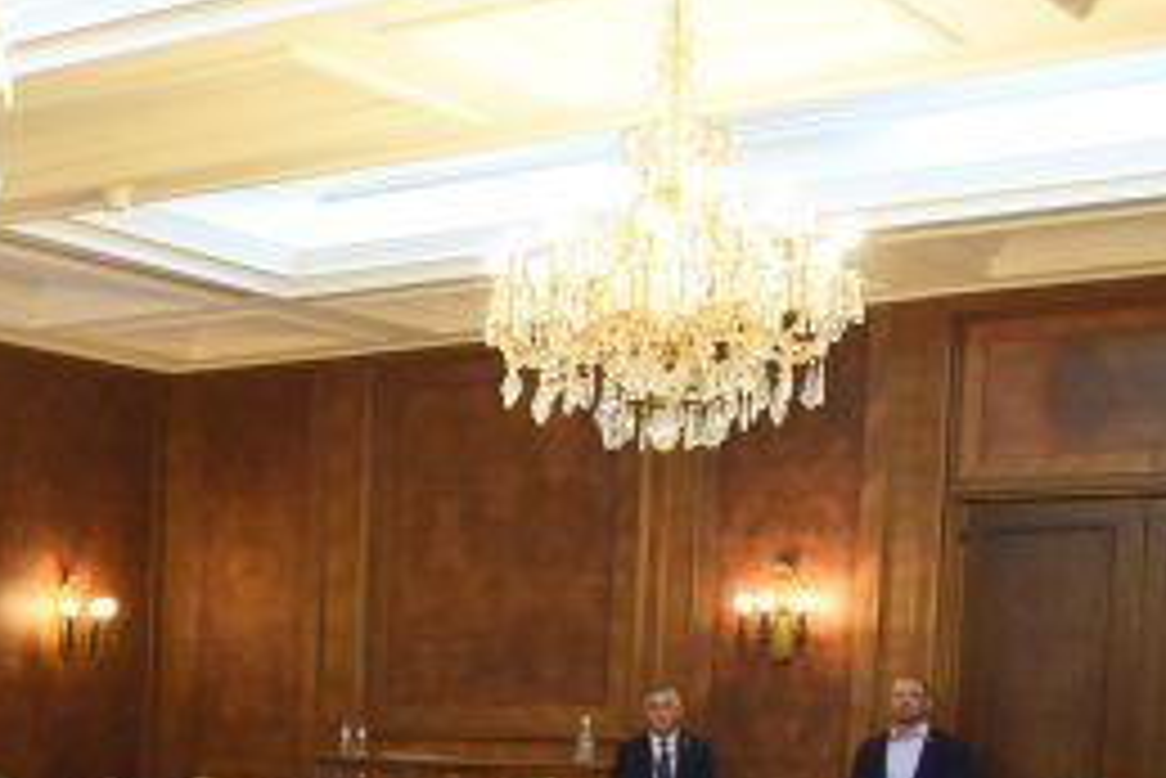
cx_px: -405
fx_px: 2398
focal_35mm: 74
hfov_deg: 23.6
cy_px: 935
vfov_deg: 17.6
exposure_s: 1/200
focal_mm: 24
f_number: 3.2
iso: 2500
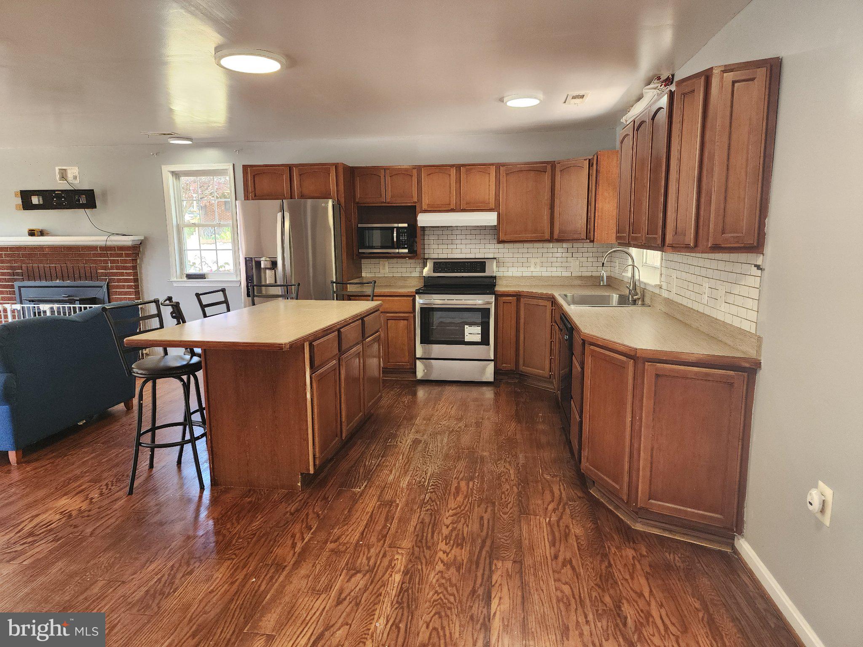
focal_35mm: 23
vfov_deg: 58.9
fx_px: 573
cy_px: 324
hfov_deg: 73.9
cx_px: 432
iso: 250
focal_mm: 6.4
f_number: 1.8
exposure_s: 1/120
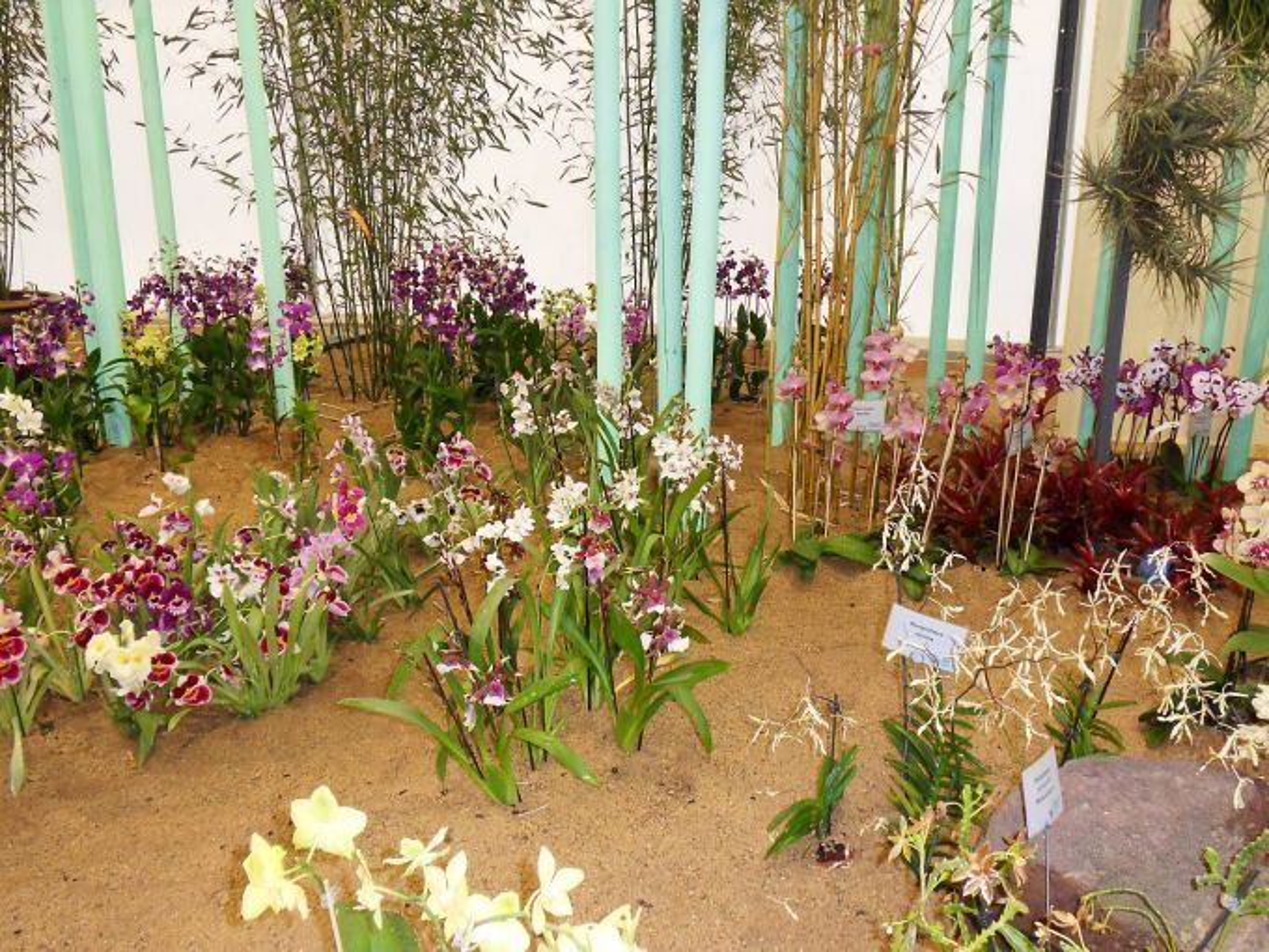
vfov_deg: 44.2
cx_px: 634
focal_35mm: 32
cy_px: 476
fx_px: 1173
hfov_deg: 56.8
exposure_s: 1/45
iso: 320
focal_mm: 5.6
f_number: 3.7
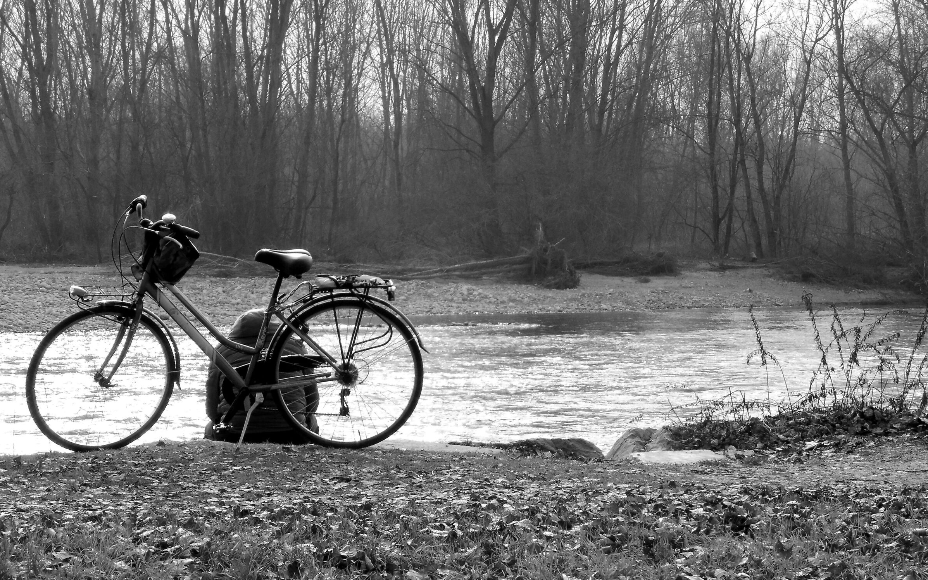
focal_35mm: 102
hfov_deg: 20.4
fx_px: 2580
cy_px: 327
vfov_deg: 12.8
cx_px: 463
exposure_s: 1/200
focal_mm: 17.1
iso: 100
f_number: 7.1
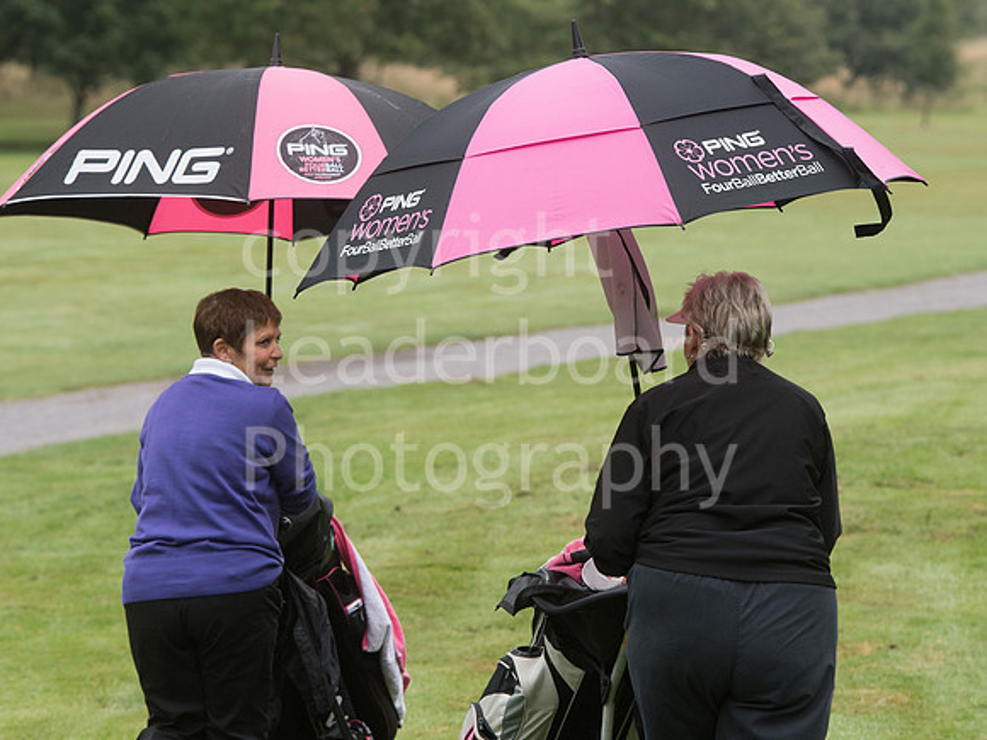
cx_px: 435
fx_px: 6425
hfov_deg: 8.8
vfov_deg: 6.6
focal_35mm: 225
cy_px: 316
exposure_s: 1/500
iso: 800
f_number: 7.1
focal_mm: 165
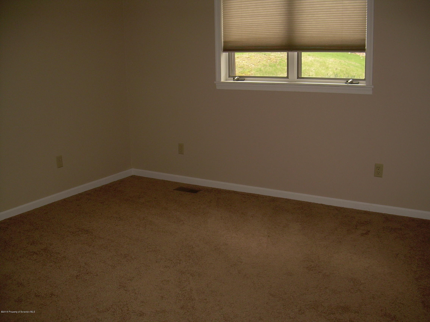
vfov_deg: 37.7
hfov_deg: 49.0
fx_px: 472
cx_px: 215
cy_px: 161
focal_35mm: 38
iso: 50
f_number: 2.8
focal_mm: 6.3
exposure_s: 1/60
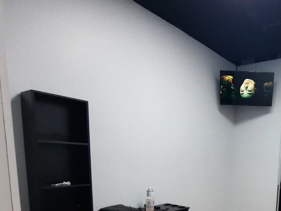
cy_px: 196
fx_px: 227
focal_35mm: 28
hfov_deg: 56.7
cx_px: 241
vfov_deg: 44.5
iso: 100
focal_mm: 1.74
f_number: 2.2
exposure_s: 1/40
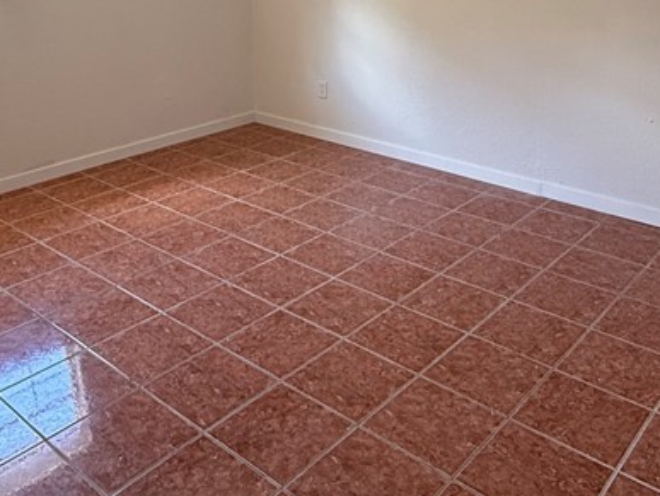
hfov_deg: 50.1
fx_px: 706
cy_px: 109
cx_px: 327
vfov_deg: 37.5
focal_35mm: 37
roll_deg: +1.1
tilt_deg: -13.2
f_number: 2.2
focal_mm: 2.22
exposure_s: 1/120
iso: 320
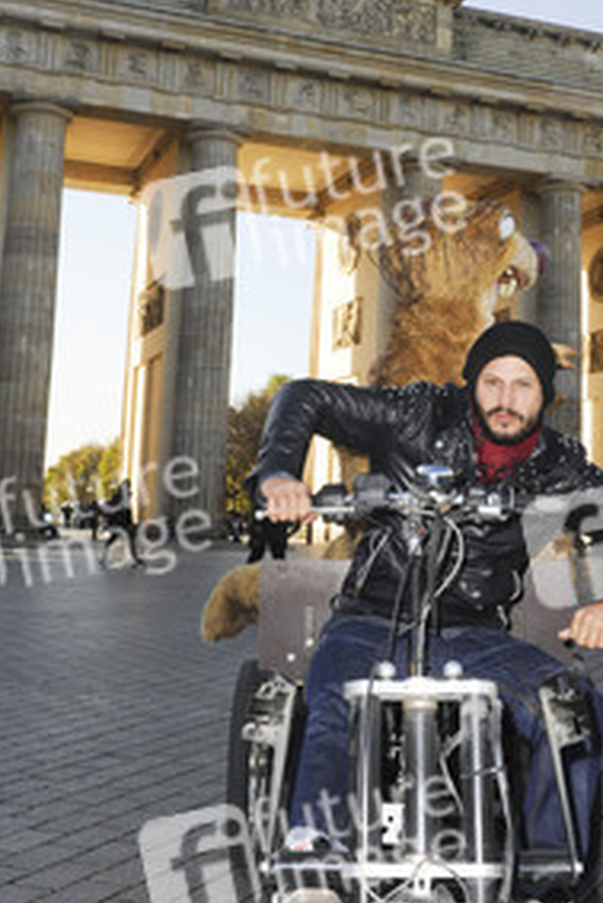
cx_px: 397
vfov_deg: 41.0
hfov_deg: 27.9
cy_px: 373
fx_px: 1204
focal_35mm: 48
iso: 500
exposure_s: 1/320
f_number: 11
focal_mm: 34
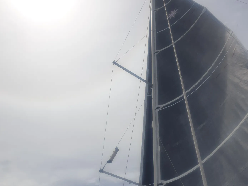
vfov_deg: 39.3
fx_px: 251
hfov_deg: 52.6
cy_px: 146
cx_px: 125
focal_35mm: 35
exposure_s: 1/24000
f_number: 2.4
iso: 50
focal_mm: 4.3
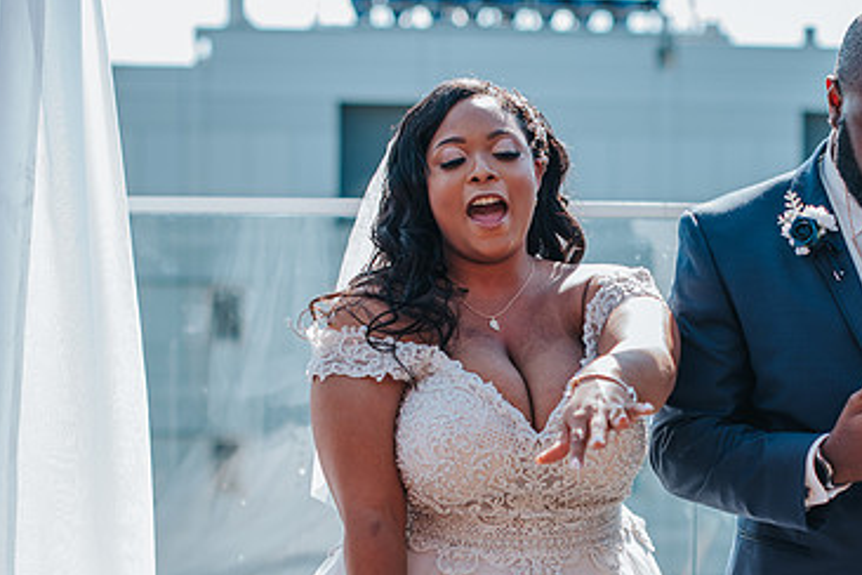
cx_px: 525
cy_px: 446
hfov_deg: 22.3
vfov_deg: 14.9
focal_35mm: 91
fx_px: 2179
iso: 64
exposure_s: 1/640
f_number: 2.5
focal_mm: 50
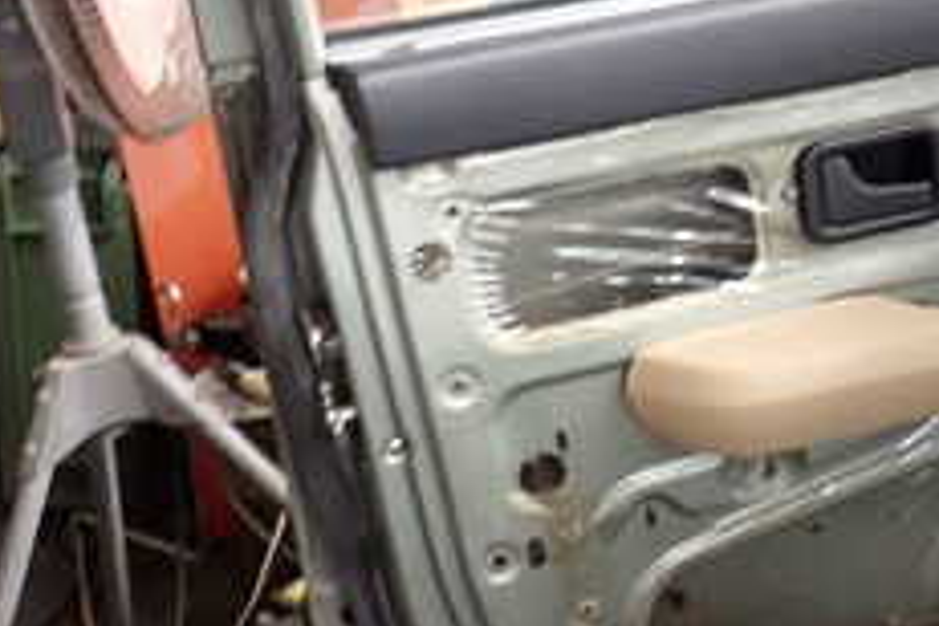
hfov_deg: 24.3
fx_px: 2113
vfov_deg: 16.5
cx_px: 862
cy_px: 20
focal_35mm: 81
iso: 160
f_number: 2.3
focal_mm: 5.4
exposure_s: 1/60
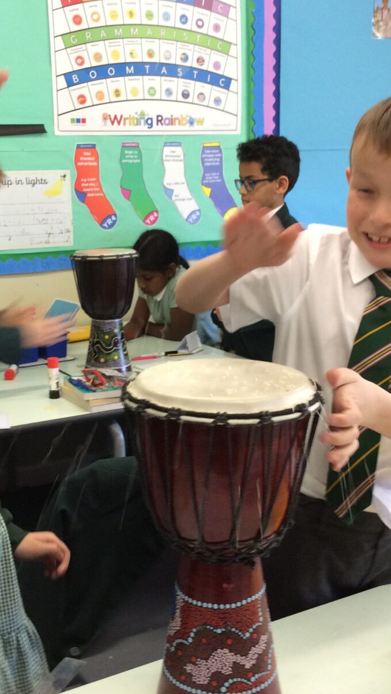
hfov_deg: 25.4
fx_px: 866
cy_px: 346
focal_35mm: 47
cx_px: 164
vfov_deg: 43.7
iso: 64
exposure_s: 1/25
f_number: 2.4
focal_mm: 3.3
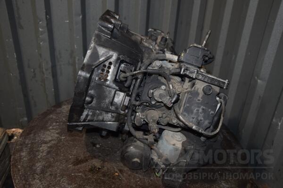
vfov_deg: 40.0
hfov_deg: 57.2
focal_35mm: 33
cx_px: 142
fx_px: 259
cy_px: 94
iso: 800
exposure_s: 1/60
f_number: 5
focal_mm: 22
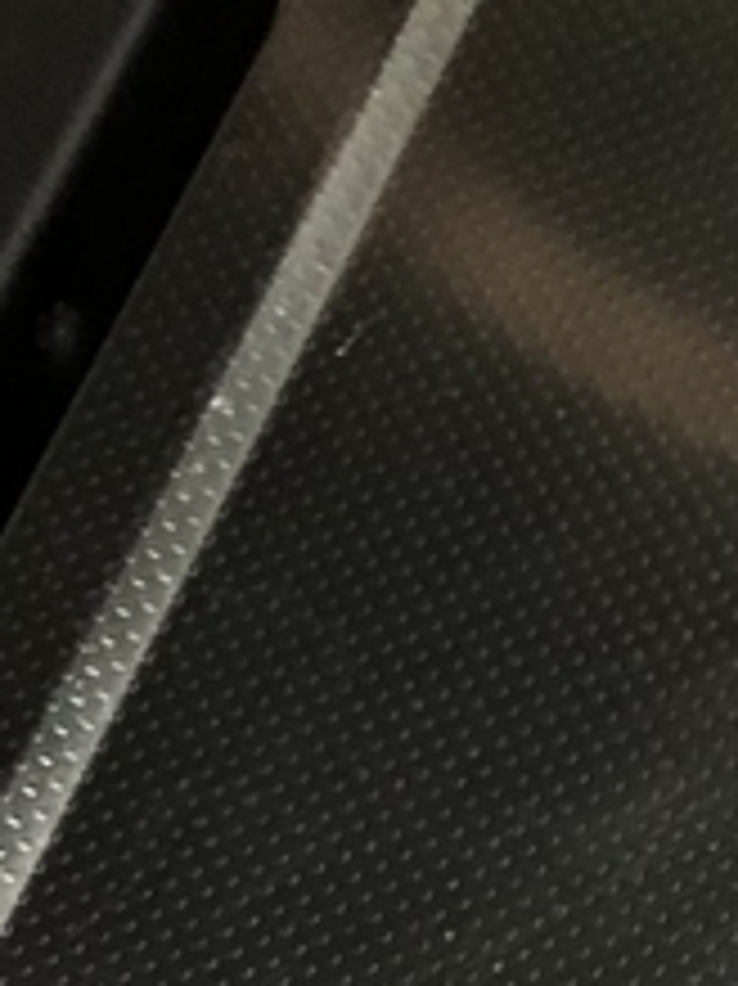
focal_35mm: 131
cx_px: 1368
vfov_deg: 12.9
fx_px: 3727
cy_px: 2049
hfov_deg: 10.6
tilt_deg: -67.5
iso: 64
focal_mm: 3.99
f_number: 1.8
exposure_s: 1/17
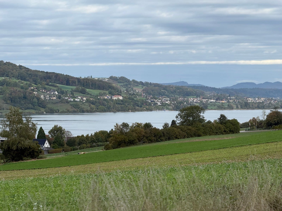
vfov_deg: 12.3
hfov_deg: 16.4
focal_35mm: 120
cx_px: 141
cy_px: 106
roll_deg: -2.0
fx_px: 978
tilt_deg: -3.8
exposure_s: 1/850
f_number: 2.8
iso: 50
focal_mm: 15.66
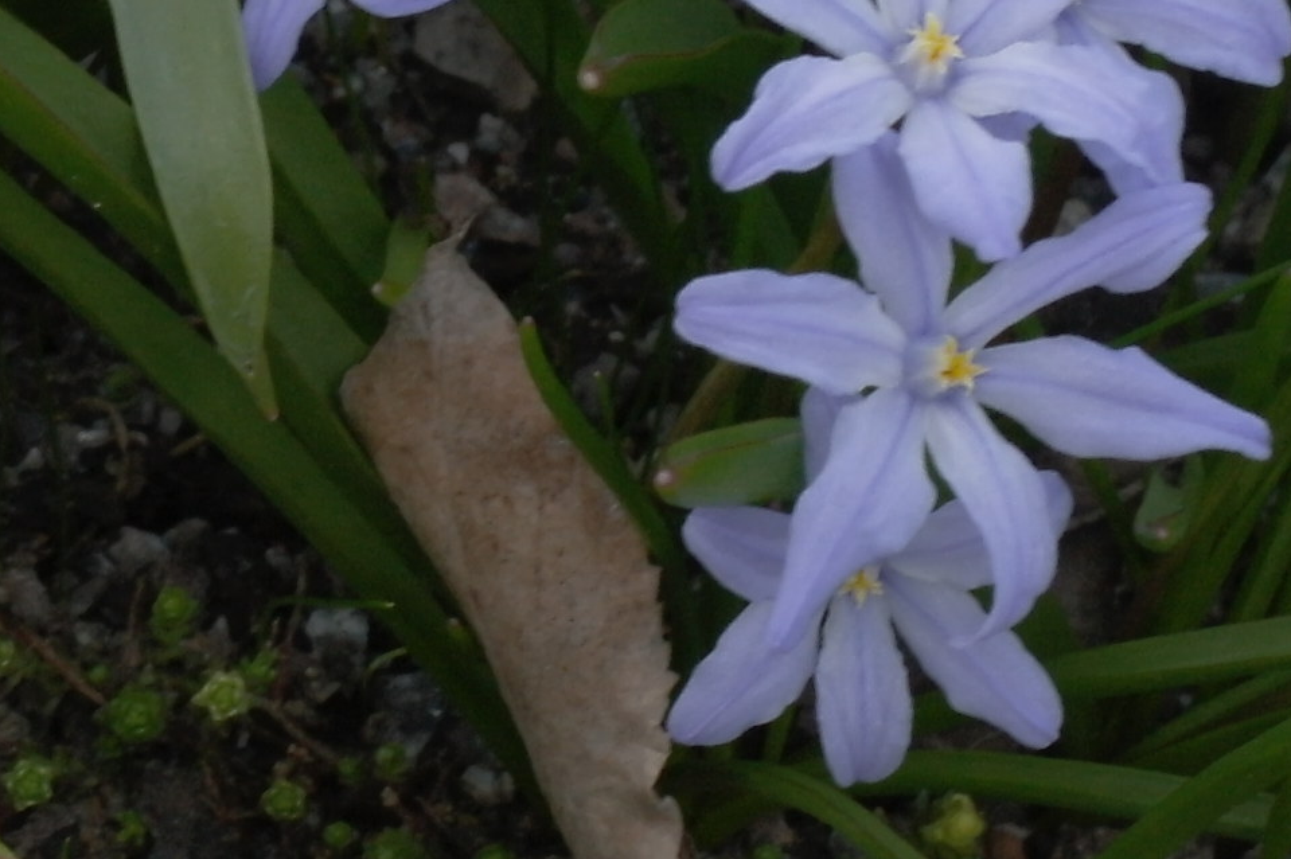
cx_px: -317
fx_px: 7885
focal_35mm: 220
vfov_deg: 6.2
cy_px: -237
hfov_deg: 9.2
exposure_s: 1/125
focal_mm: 30
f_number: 9.5
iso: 400
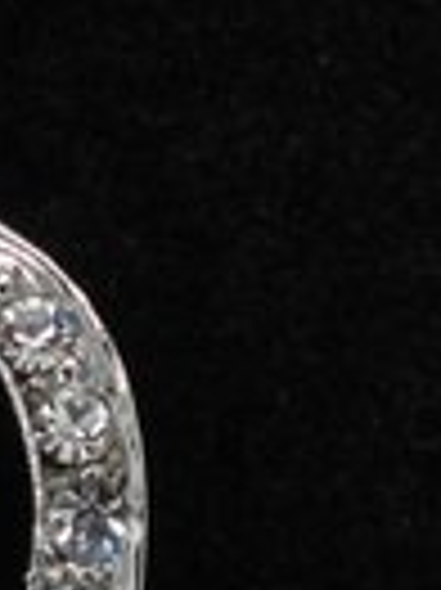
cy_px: 815
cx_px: 338
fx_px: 3080
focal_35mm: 181
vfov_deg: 10.6
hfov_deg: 8.2
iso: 80
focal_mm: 6.7
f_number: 3.2
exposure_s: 1/60
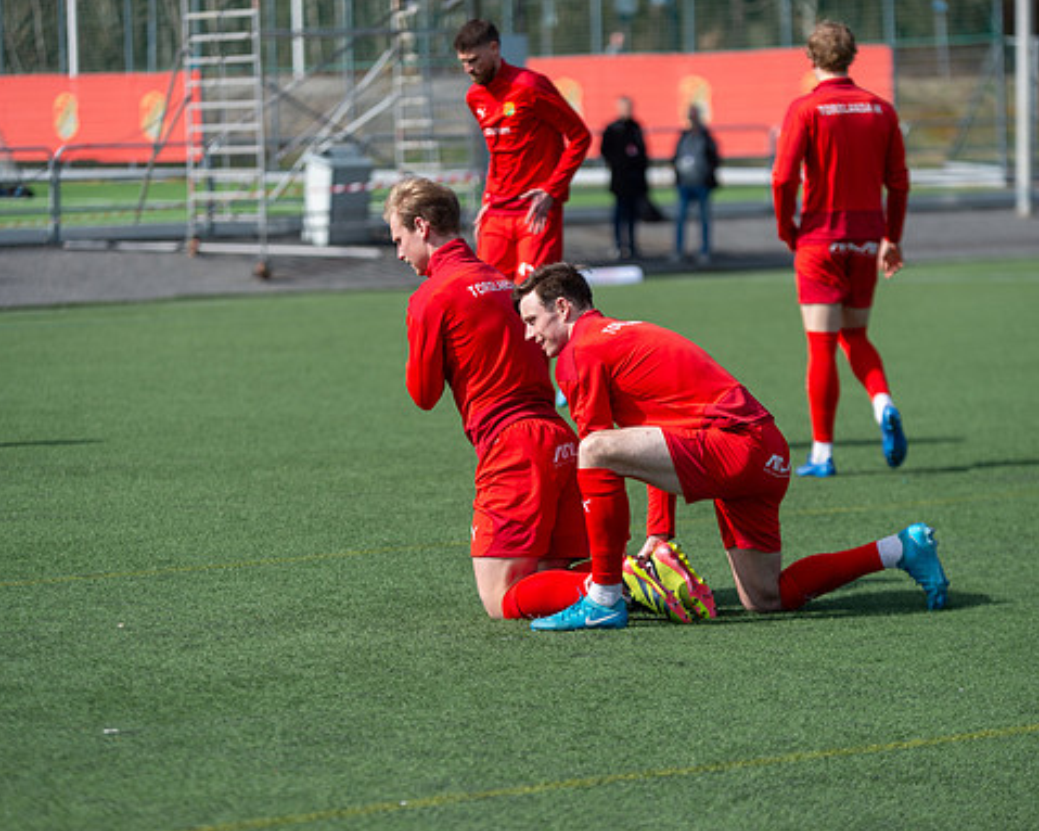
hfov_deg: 12.1
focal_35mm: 159
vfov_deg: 9.7
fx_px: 4888
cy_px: 417
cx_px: 525
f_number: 3.2
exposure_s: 1/1600
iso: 110
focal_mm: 140
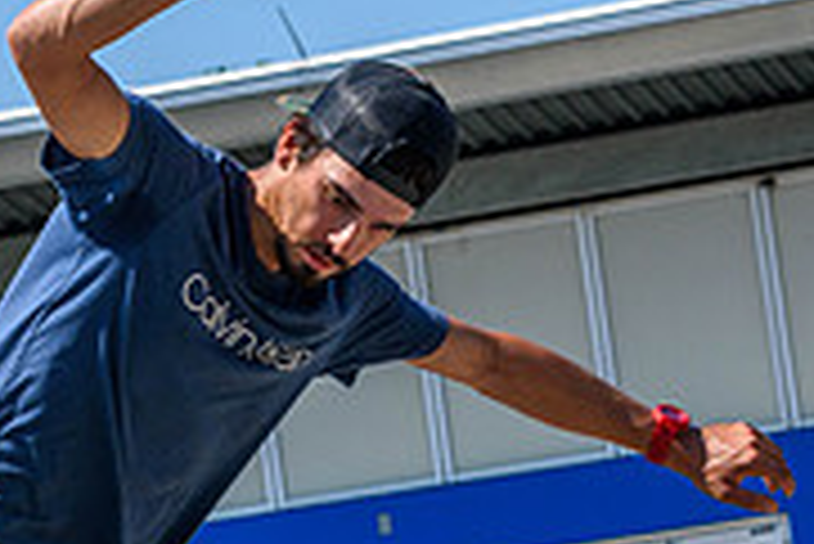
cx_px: 85
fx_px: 7603
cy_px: 744
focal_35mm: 336
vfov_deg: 4.1
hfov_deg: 6.1
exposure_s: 1/800
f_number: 7.1
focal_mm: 70
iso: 200
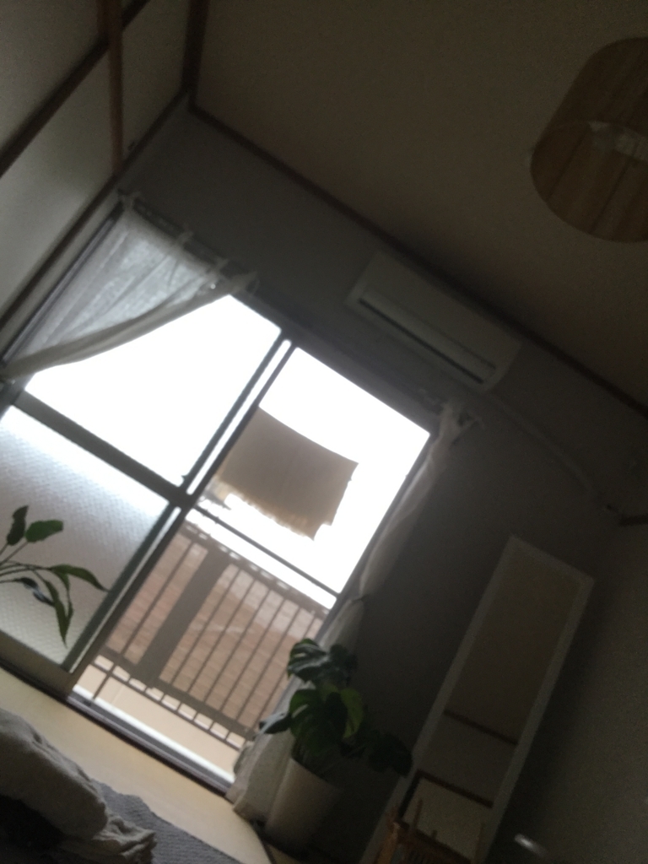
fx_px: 774
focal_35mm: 31
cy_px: 432
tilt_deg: +15.2
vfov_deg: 58.4
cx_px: 324
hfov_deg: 45.4
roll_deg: -31.4
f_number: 2.4
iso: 25
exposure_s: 1/40
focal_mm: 3.3
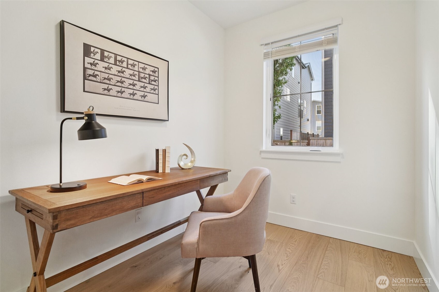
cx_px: 220
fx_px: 195
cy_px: 146
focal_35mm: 16
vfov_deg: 73.7
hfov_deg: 96.7
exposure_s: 1/60
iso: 1600
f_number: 8
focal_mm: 16
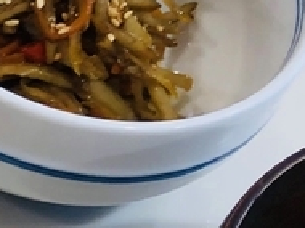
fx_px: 1558
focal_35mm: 177
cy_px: 411
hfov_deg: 10.0
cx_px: -395
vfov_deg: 8.1
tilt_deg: -60.3
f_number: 1.8
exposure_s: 1/33
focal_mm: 3.99
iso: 20
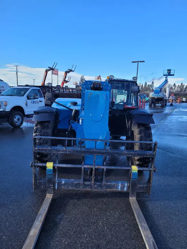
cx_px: 94
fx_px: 187
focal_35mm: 26
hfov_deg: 53.1
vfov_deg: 67.3
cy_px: 124
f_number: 1.8
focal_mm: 5.4
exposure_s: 1/684
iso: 40
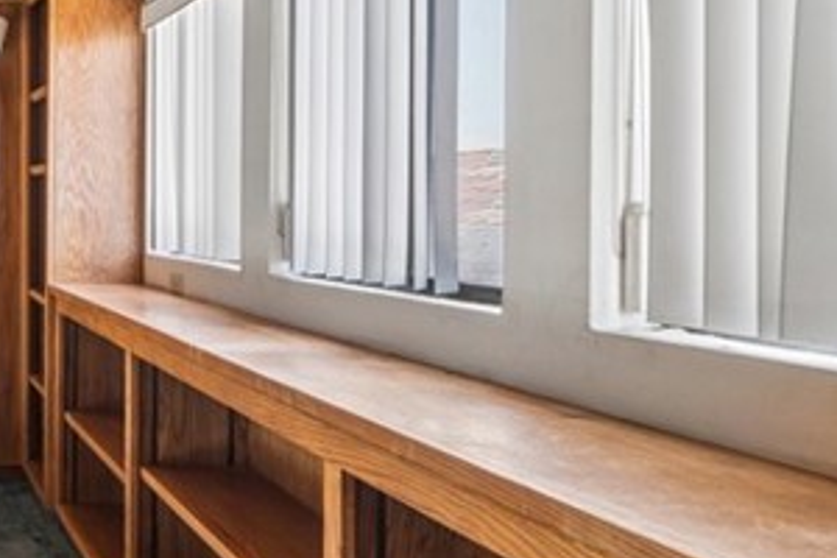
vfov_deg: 32.6
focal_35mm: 41
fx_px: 953
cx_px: -134
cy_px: 252
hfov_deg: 37.5
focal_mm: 12
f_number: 8
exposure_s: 1/8
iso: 400
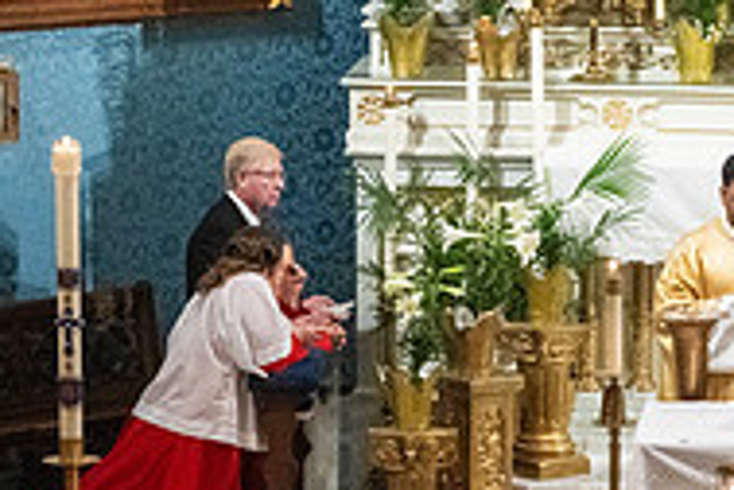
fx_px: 6239
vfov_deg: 4.5
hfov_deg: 6.6
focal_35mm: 306
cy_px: 492
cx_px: 1080
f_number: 13
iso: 5000
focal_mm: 99
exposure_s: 1/60
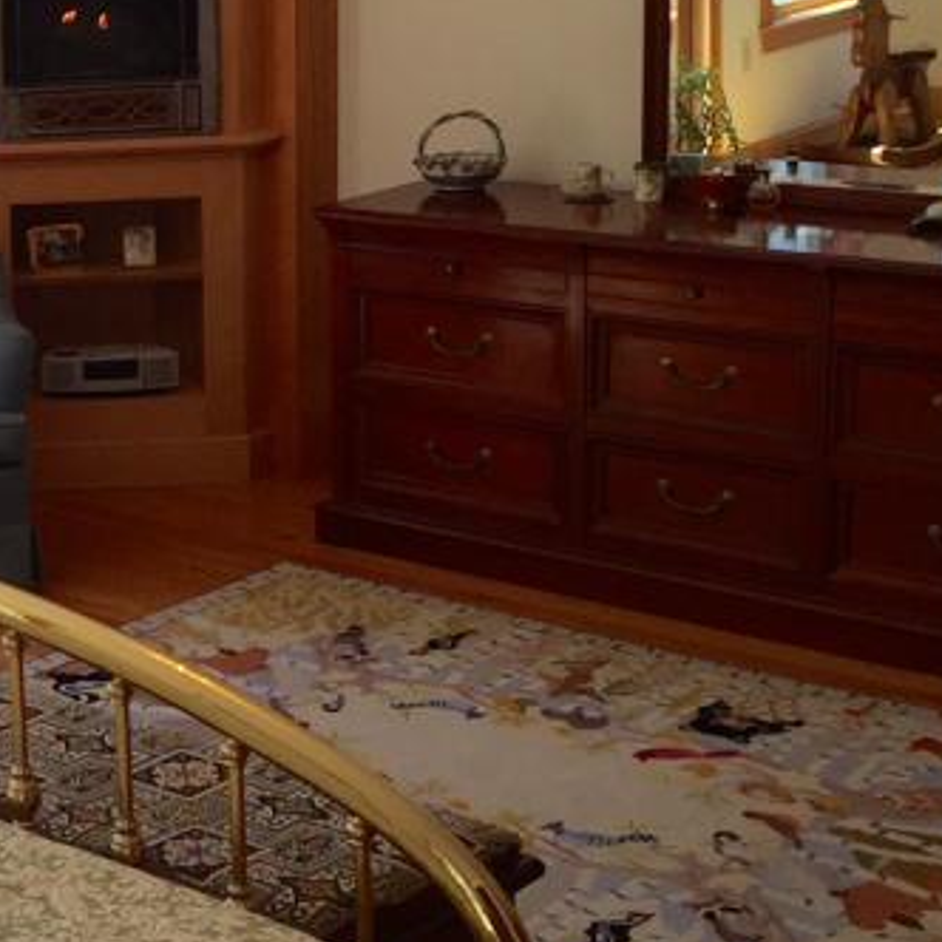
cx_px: -207
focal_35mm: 79
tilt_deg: -13.3
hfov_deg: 20.4
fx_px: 2432
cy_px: 343
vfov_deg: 21.9
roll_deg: +3.1
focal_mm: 4.15
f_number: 2.2
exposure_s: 1/120
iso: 40
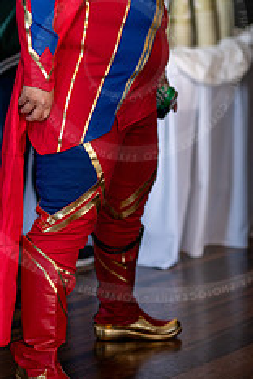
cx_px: 136
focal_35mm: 96
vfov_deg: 21.1
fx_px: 1012
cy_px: 92
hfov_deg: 14.2
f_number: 1.2
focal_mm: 50
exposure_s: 1/200
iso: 640
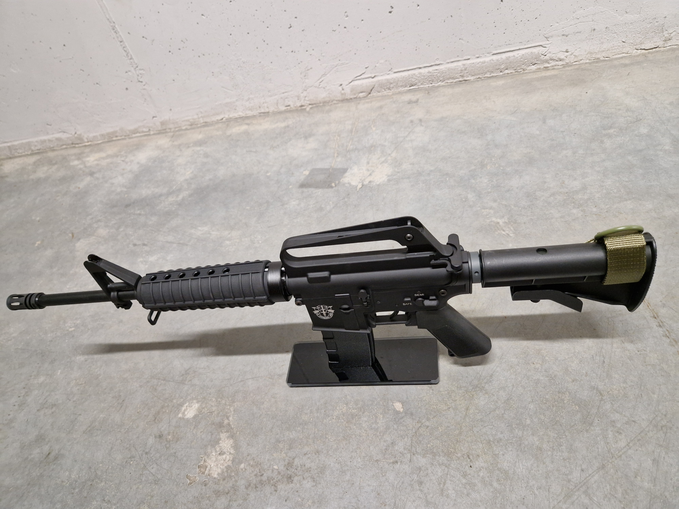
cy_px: 254
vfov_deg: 58.9
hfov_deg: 73.9
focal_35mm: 23
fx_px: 451
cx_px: 340
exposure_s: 1/100
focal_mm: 5.4
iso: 100
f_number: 1.8
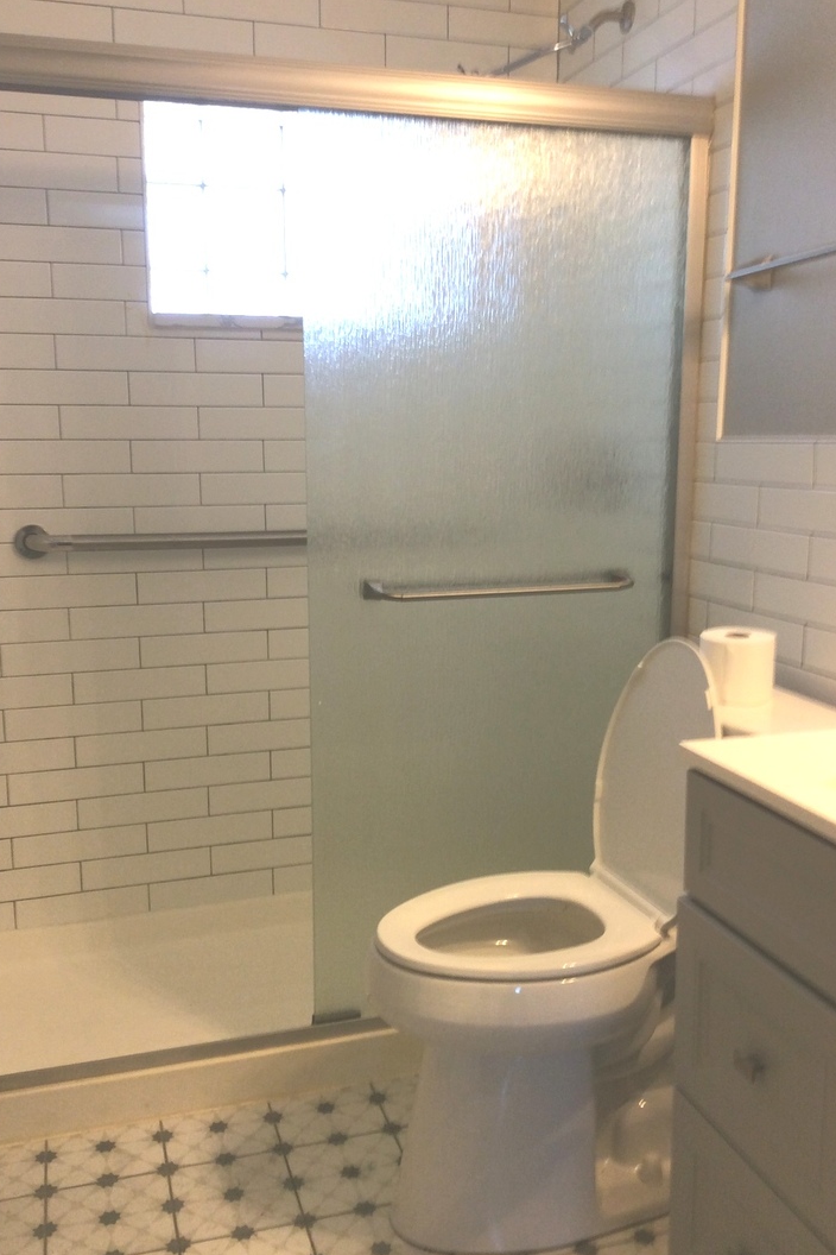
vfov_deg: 55.8
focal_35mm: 34
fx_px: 1184
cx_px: 423
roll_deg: +2.6
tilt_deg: -10.3
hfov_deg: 38.9
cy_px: 628
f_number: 2.4
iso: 40
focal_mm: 3.3
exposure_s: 1/24
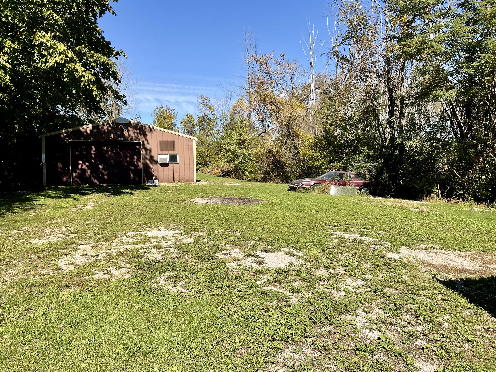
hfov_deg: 61.7
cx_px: 248
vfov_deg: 48.2
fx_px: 416
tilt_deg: -2.2
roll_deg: -0.2
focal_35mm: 29
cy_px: 186
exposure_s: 1/2141
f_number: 1.8
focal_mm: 3
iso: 25
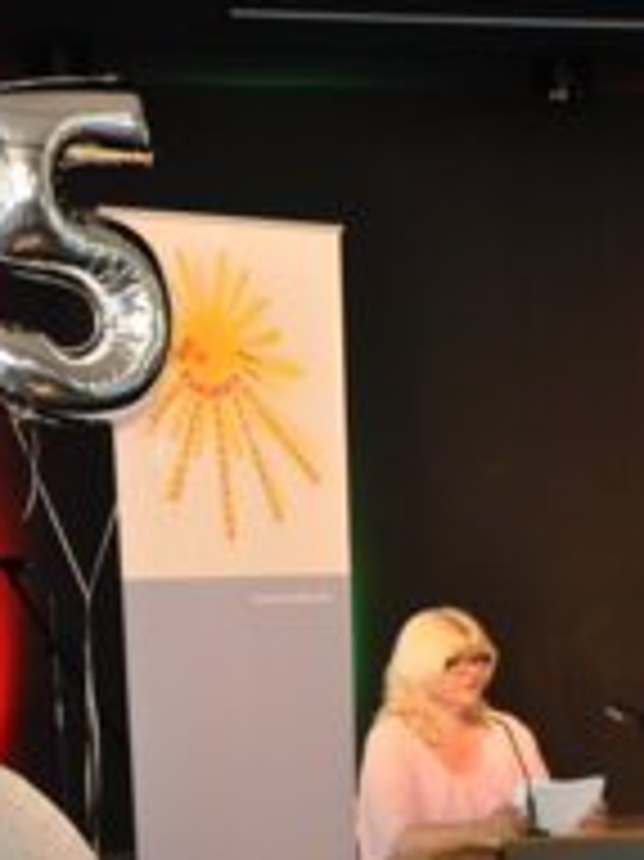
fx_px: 3005
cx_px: 333
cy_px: 549
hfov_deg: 12.2
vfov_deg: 16.3
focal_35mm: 121
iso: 800
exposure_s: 1/60
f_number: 4.5
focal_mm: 40
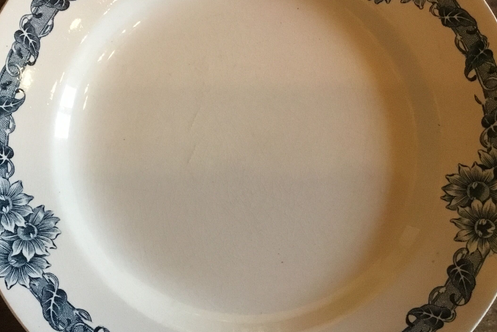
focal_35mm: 50
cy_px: 155
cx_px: 215
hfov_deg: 39.5
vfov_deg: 27.0
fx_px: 690
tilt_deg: -79.5
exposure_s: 1/25
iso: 200
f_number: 2.4
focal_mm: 3.3
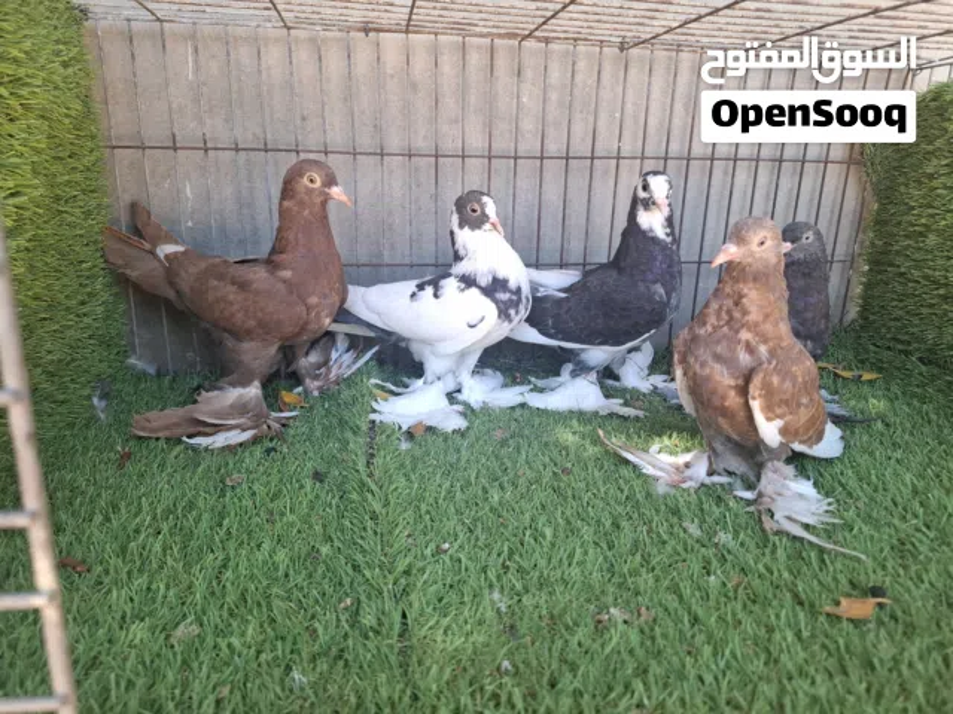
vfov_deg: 58.9
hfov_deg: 73.9
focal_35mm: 23
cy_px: 357
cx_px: 476
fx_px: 633
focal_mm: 5.54
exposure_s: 1/100
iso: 64
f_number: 1.8
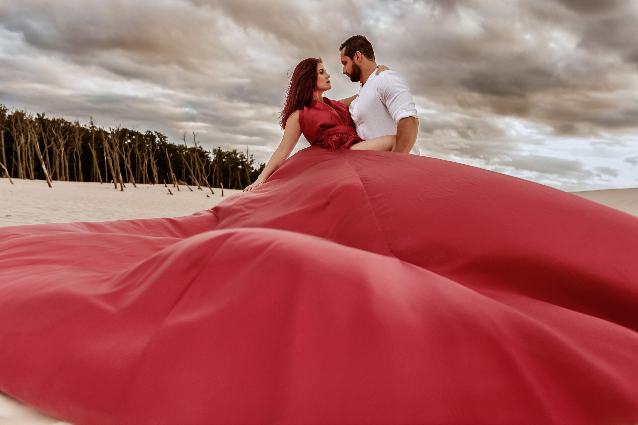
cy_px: 212
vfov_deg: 37.9
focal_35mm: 35
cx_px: 319
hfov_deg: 54.4
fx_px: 620
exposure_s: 1/500
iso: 100
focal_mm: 35
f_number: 3.5
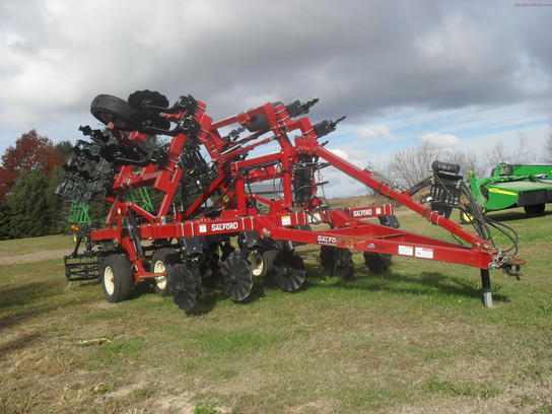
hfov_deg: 52.6
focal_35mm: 35
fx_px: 558
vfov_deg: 40.7
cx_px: 276
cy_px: 207
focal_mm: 6.3
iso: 100
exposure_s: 1/180
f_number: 8.4
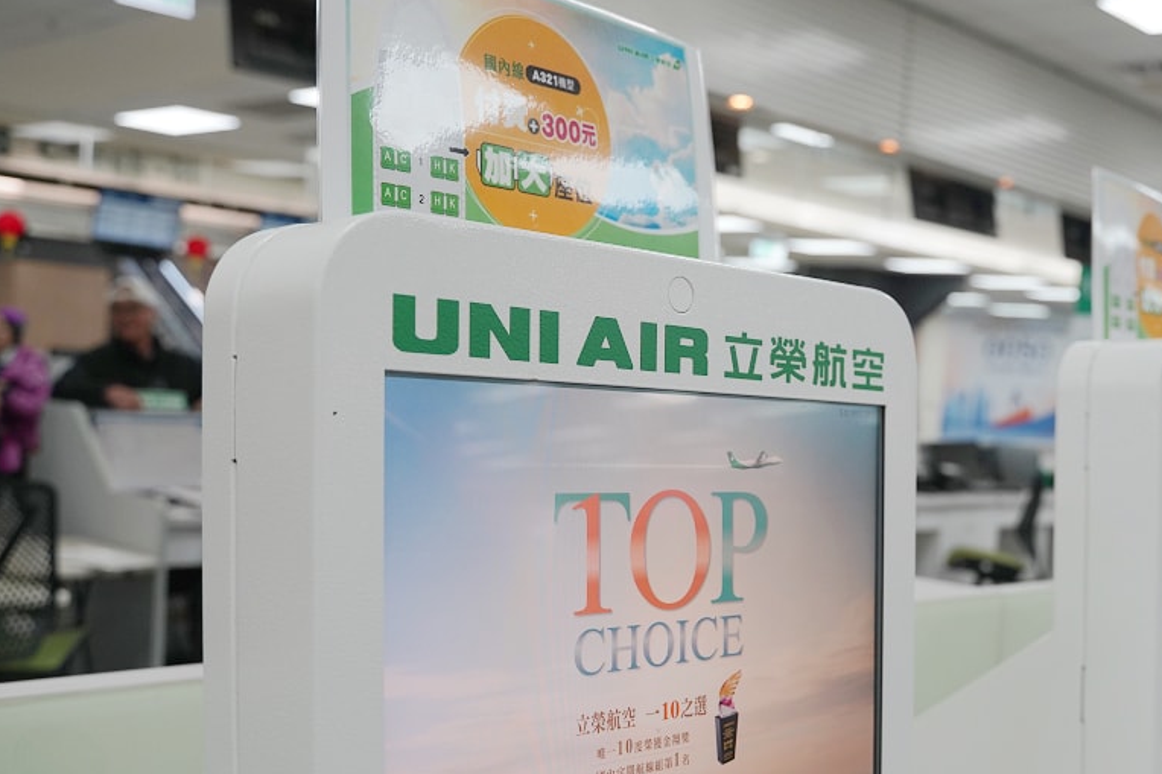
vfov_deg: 30.3
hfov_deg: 43.2
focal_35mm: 44
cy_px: 509
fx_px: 1420
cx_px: 856
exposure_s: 1/160
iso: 800
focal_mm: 28
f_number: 4
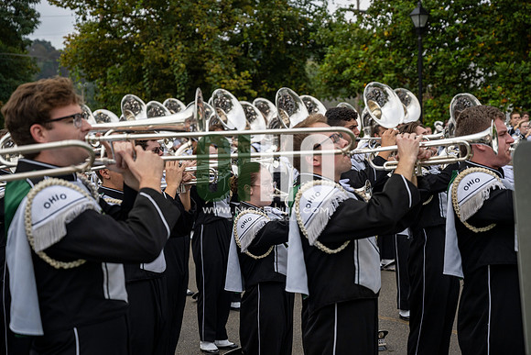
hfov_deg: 31.9
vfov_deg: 21.6
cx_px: 266
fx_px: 929
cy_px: 178
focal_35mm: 63
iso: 320
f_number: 4
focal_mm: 63
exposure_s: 1/800
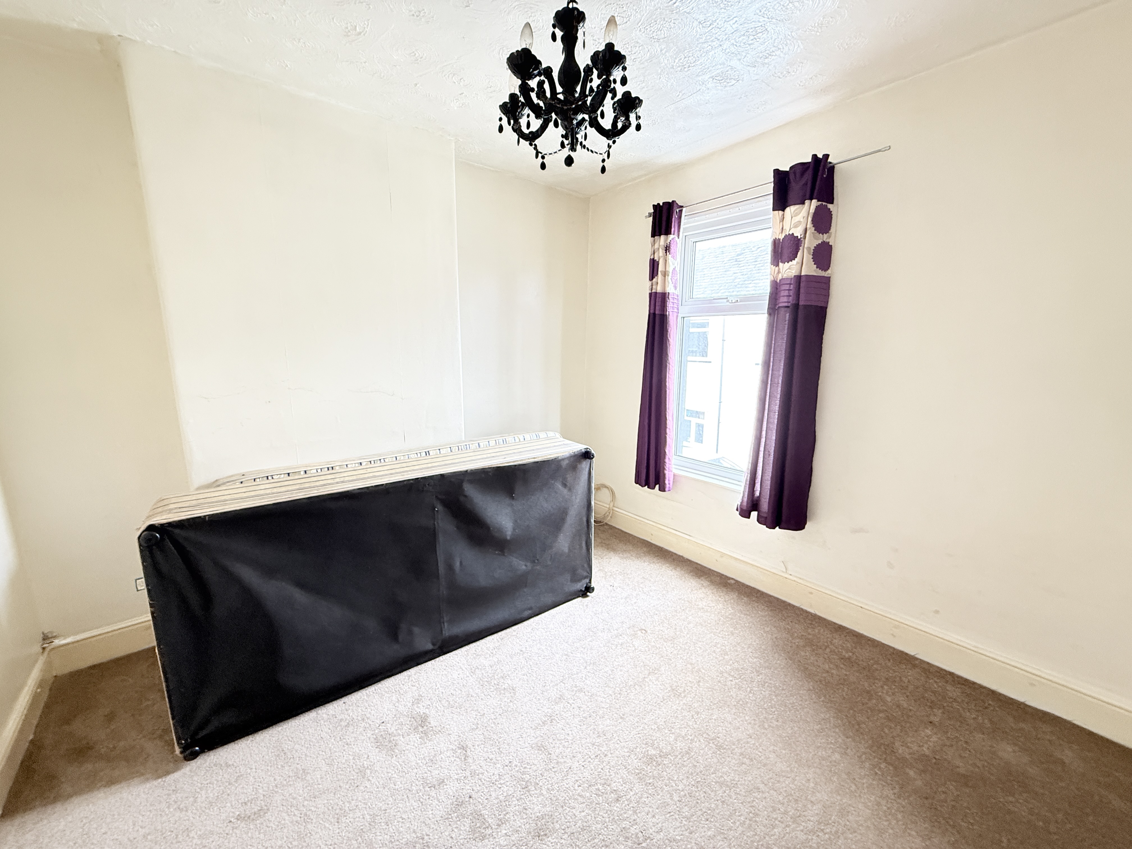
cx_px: 566
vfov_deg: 85.7
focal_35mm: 14
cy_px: 424
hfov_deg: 102.1
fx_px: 458
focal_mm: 2.22
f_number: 2.2
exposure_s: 1/60
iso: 400
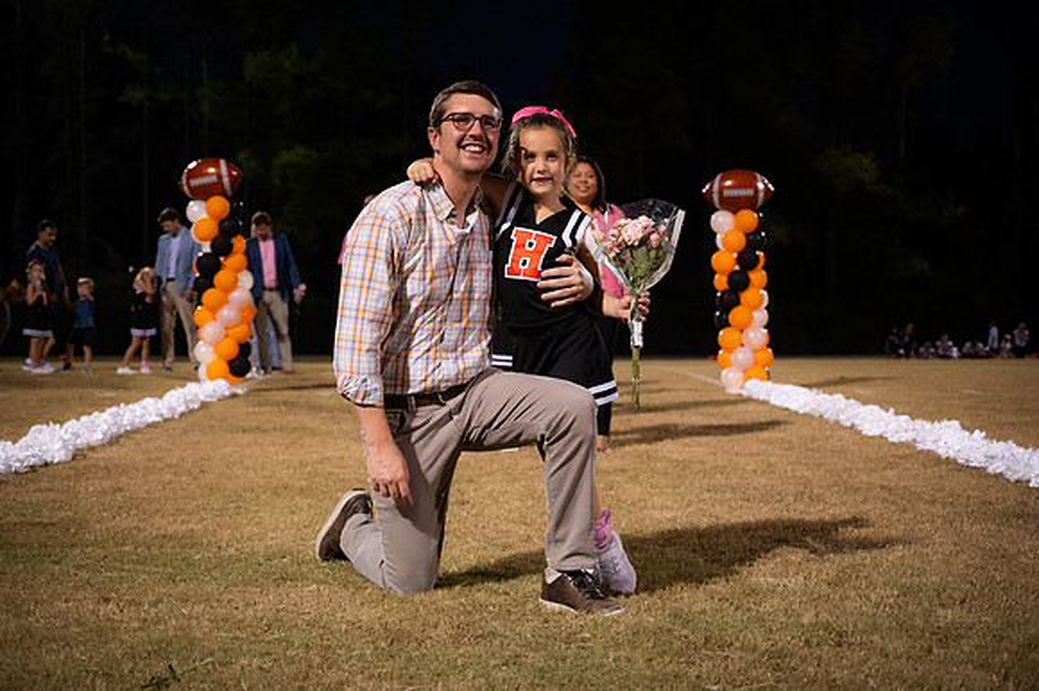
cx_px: 520
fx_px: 1558
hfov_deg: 36.9
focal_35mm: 54
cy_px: 346
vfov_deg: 25.0
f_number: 4
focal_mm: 54
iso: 3200
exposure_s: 1/250
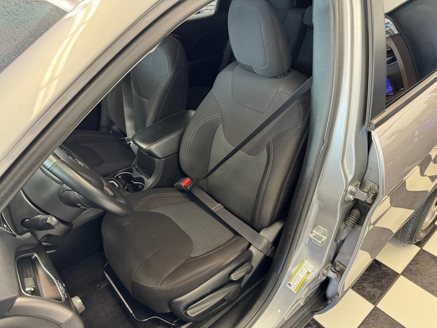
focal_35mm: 24
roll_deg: +0.0
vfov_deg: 56.8
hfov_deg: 71.6
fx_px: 303
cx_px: 218
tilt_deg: -32.8
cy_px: 164
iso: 640
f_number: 1.78
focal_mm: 6.76
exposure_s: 1/60
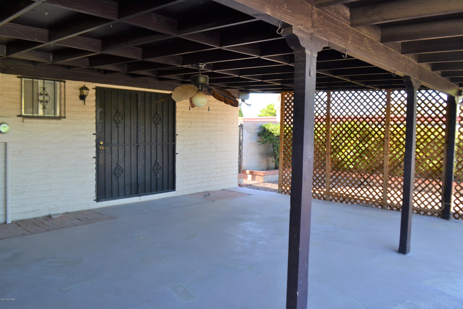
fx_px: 347
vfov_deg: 47.9
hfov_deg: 67.4
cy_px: 154
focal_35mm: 27
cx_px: 232
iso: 400
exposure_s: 1/60
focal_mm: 18
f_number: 8
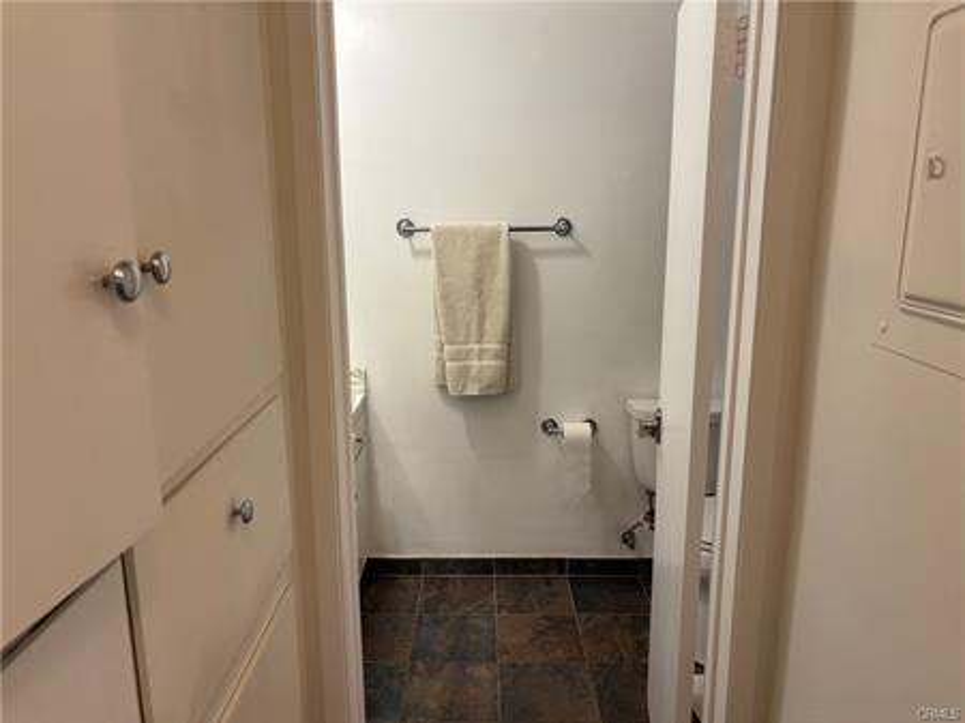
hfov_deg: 67.3
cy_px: 362
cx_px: 482
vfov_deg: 53.0
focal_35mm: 26
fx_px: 724
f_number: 1.6
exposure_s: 1/120
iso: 125
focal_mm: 5.96
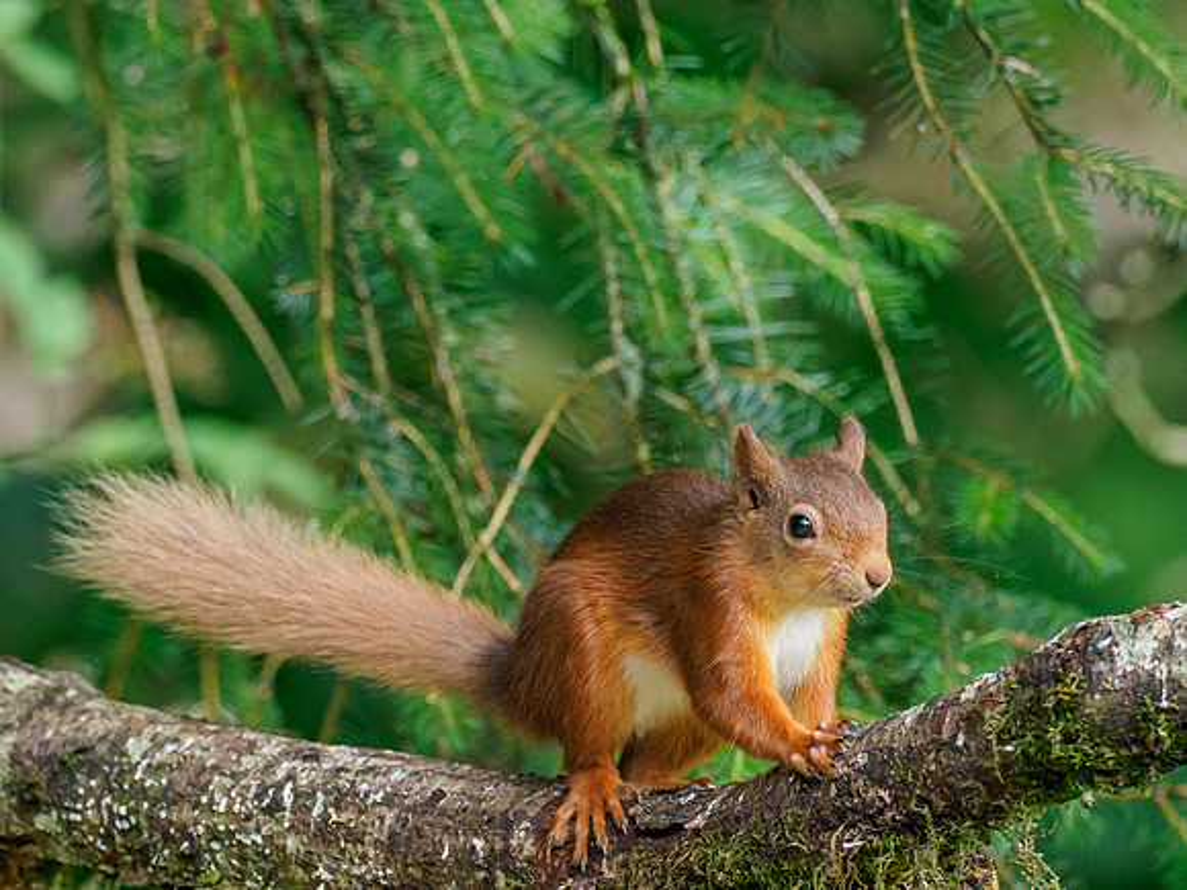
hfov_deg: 2.2
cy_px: 617
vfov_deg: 1.6
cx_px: 564
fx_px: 30985
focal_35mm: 904
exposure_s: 1/640
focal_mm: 300
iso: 2500
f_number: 4.5
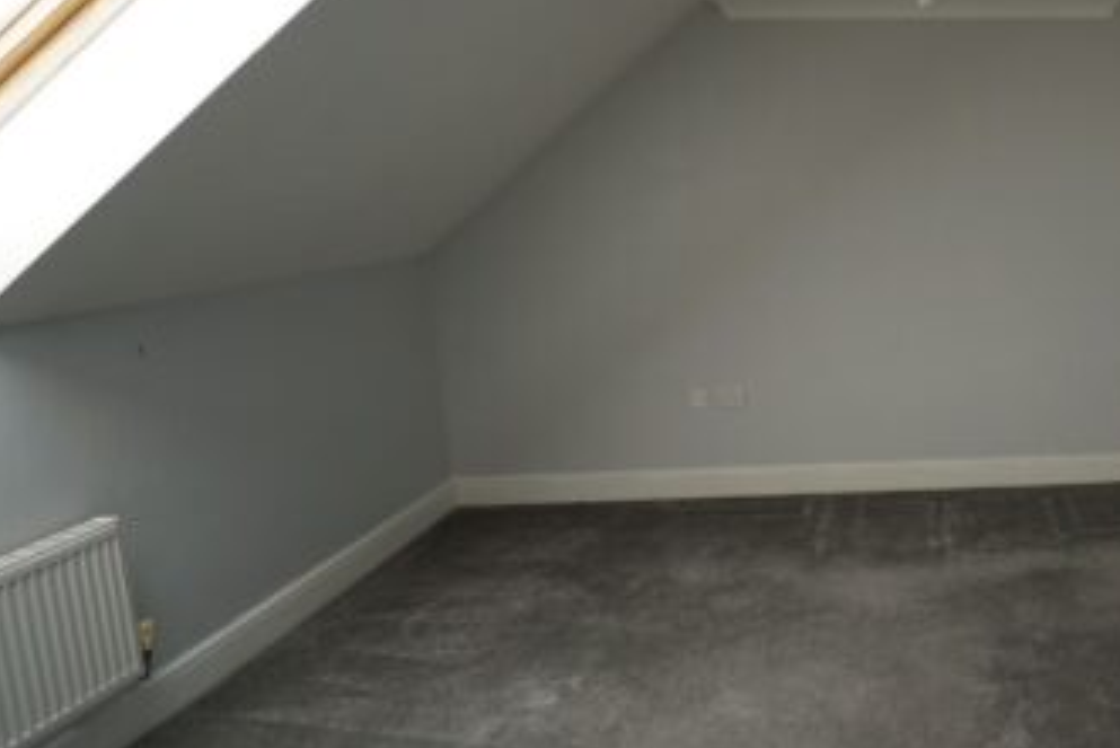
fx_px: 903
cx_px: 991
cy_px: 325
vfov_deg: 44.9
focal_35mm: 29
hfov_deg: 55.8
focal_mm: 16
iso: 320
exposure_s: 1/160
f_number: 4
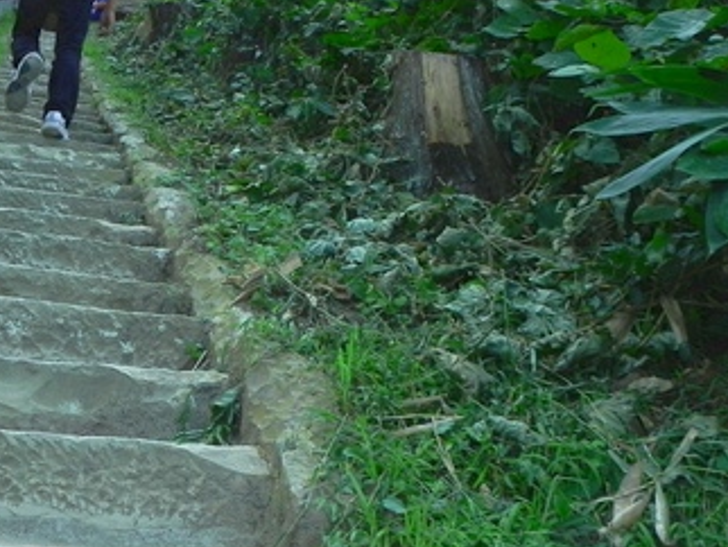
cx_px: 106
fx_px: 968
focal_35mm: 46
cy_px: 228
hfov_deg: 39.0
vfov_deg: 31.5
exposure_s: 1/165
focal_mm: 4.6
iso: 160
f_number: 4.5
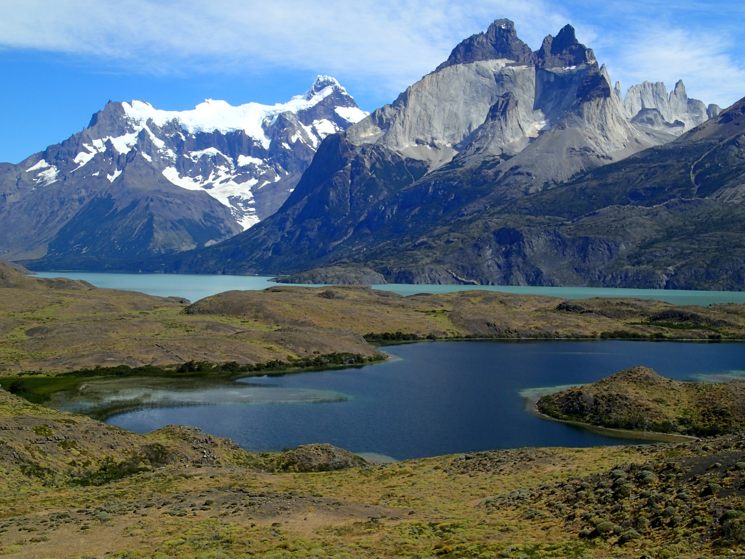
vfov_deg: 33.6
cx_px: 372
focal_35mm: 43
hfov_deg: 43.9
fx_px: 925
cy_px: 280
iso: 100
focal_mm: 7.86
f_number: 4
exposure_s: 1/1000
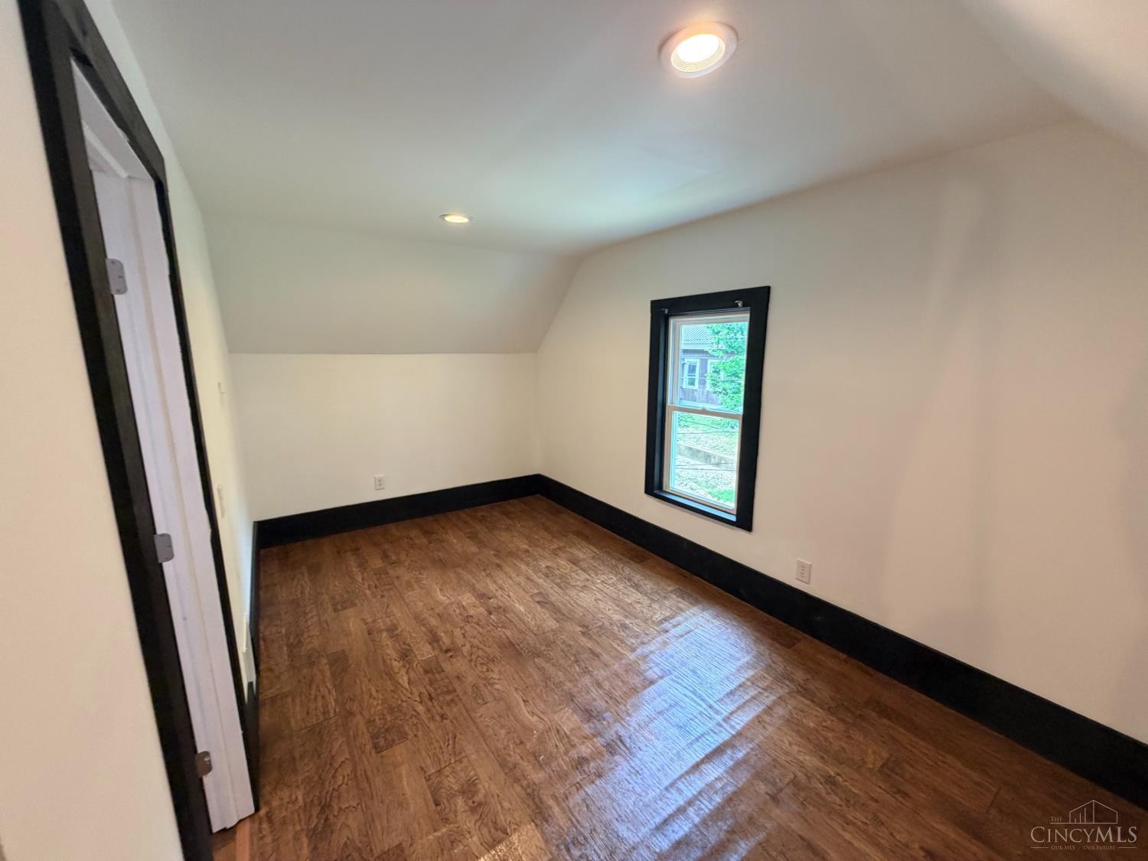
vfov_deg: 85.7
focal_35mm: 14
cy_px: 430
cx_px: 574
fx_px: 464
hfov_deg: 102.1
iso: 200
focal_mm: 2.22
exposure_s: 1/60
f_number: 2.2
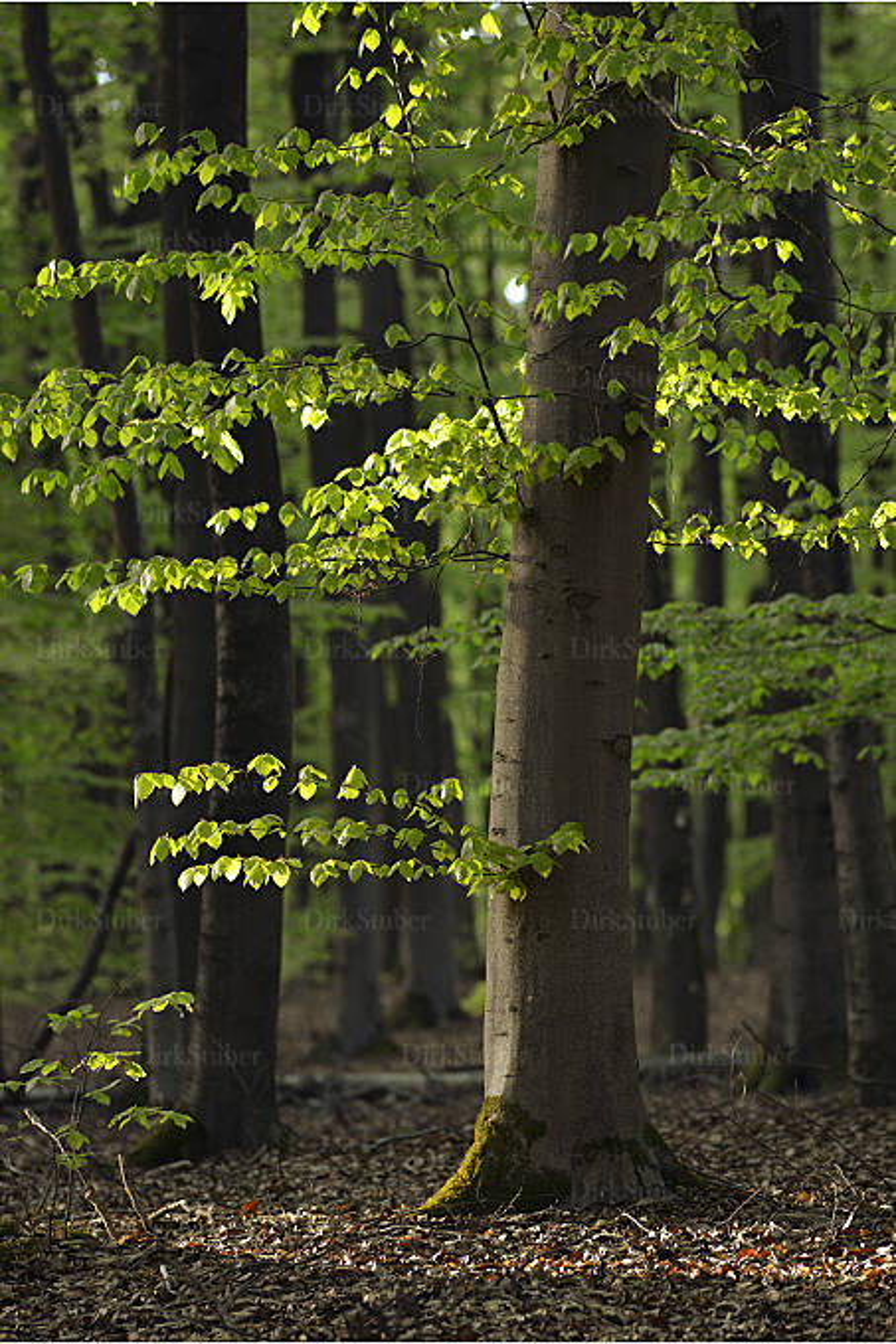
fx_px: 6723
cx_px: 448
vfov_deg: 11.4
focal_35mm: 180
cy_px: 672
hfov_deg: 7.6
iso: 500
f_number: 4
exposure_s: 1/80
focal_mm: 180
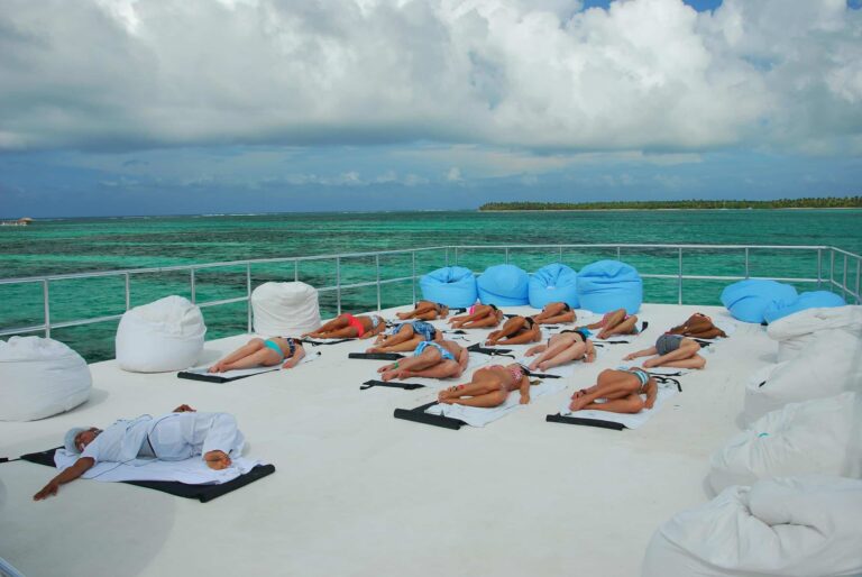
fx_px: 755
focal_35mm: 32
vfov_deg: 41.8
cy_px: 288
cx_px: 431
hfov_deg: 59.4
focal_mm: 21
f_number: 8
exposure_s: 1/250
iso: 100
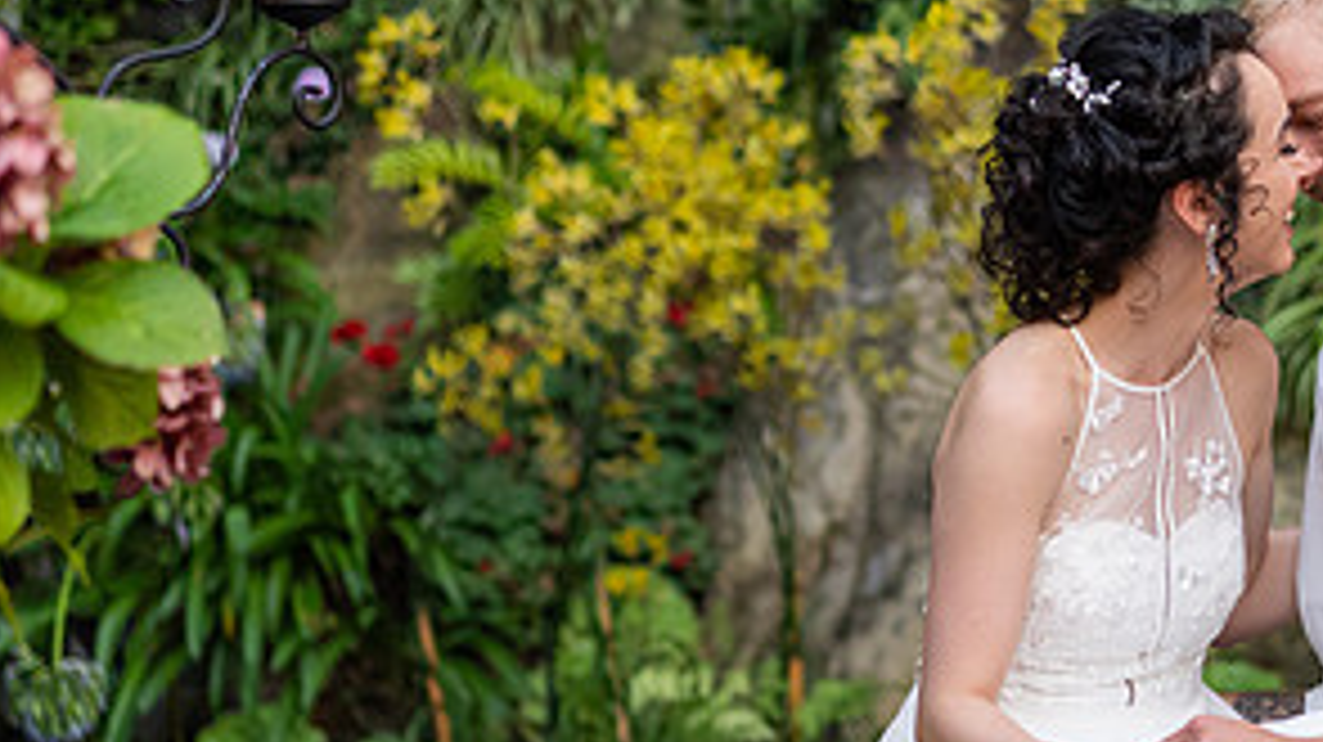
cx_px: 1309
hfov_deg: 18.0
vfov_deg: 10.4
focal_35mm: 116
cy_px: 380
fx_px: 4067
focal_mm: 55
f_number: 2.2
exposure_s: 1/400
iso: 500
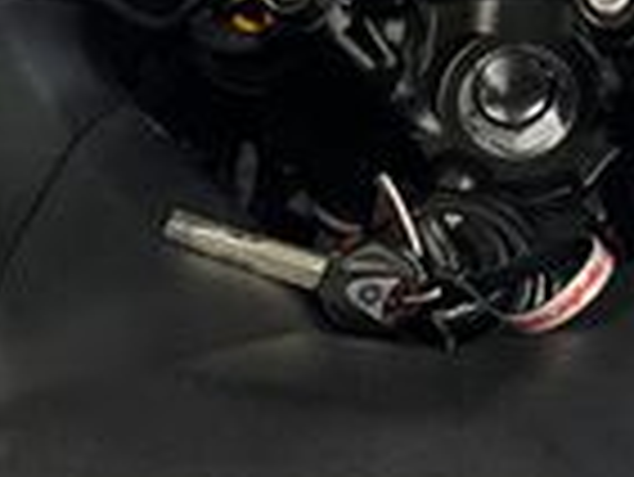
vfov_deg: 12.6
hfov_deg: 16.7
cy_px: 184
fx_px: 2163
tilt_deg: -49.4
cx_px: 283
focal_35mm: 118
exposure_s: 1/100
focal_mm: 5.1
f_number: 1.6
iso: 125
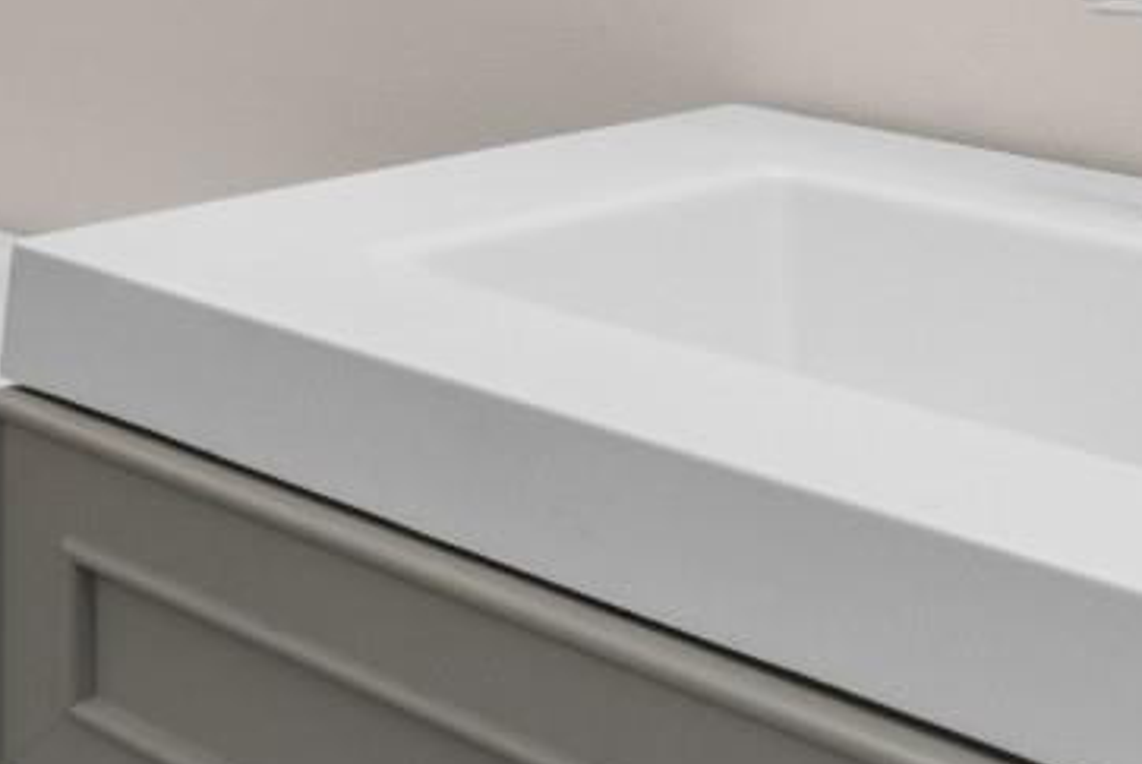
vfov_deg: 16.3
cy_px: -417
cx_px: -397
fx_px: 2413
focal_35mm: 76
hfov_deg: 23.2
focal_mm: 11.5
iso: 100
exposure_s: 1/4
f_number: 4.8
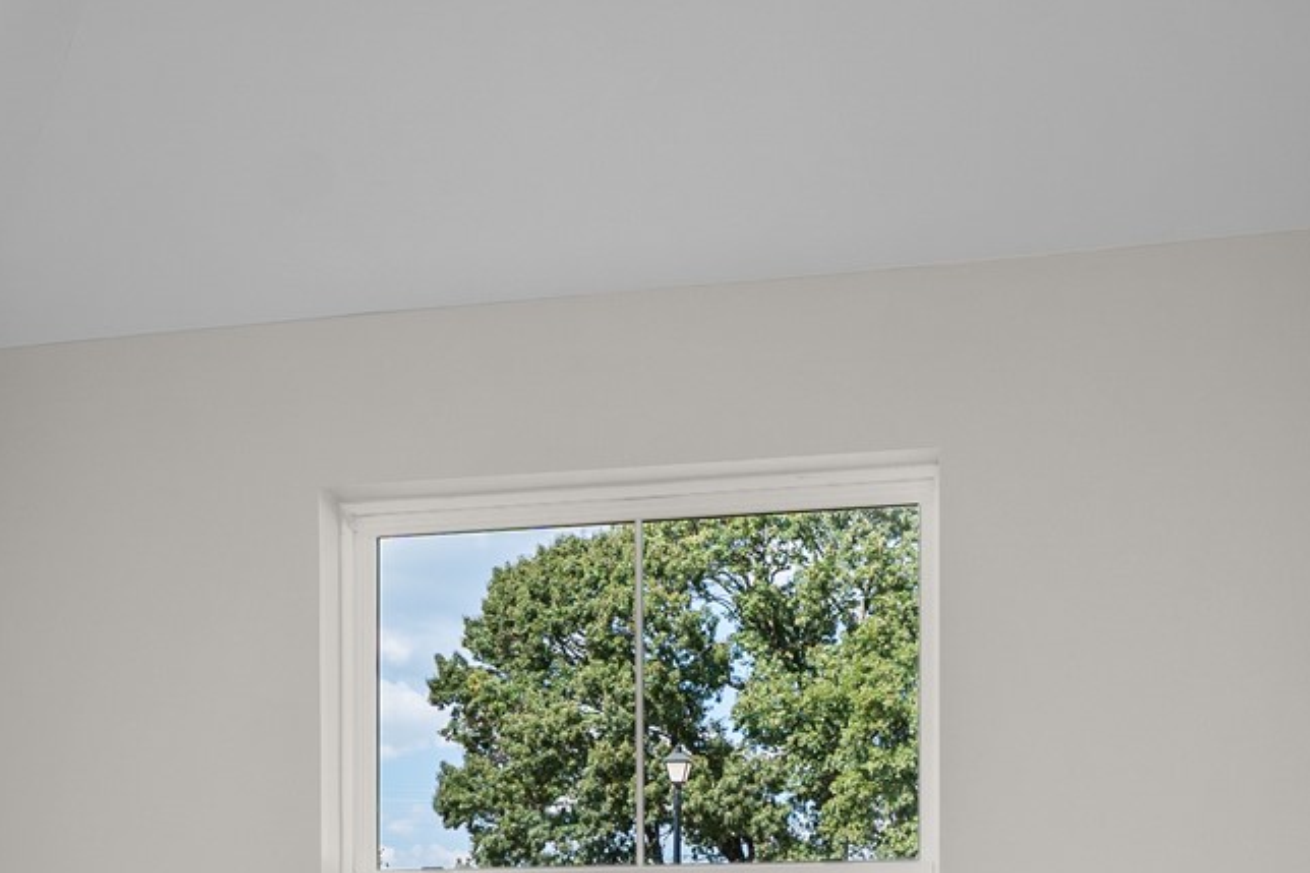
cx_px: 637
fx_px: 1964
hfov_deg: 36.9
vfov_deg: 22.8
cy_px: 1081
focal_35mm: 54
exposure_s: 1/30
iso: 100
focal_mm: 16
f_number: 5.6
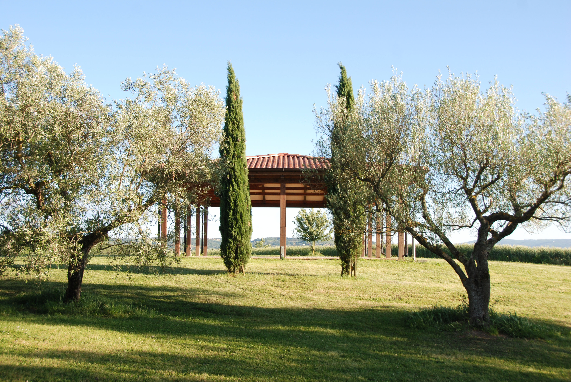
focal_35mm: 46
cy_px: 191
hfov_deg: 42.3
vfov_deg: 29.0
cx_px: 286
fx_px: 738
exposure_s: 1/250
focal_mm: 31
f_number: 8
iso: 200
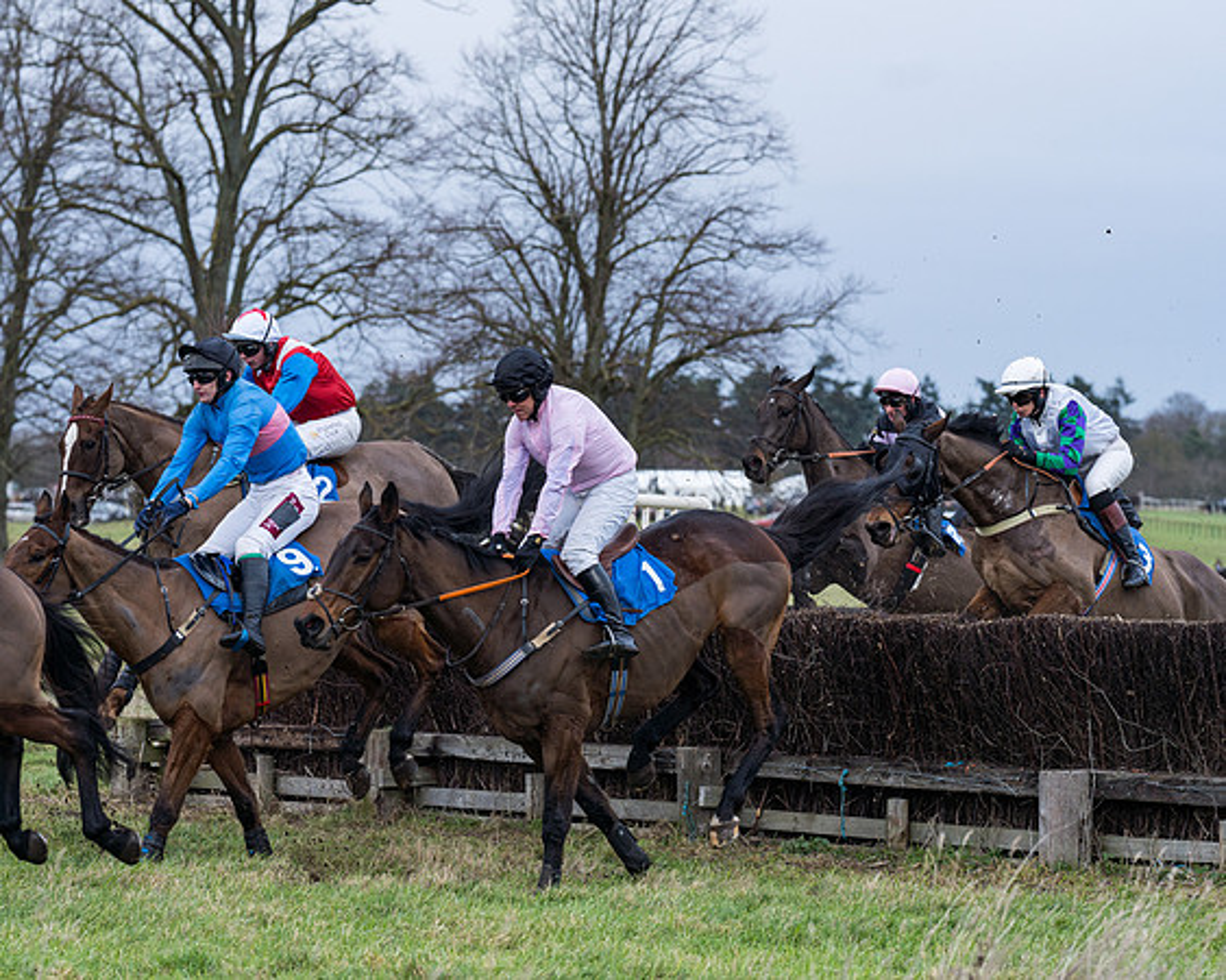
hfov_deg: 12.3
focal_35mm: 156
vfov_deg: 9.9
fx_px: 5666
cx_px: 501
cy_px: 488
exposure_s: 1/1600
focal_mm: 135
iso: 400
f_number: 4.5
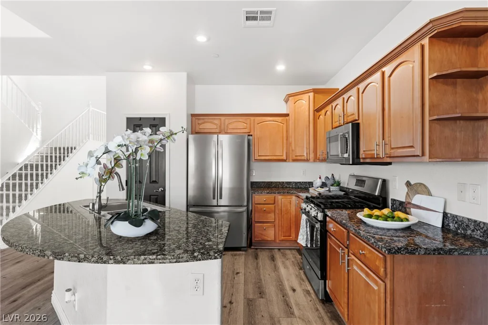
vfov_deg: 64.6
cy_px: 162
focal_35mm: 19
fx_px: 258
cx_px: 244
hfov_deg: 86.9
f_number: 8
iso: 400
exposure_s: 1/6
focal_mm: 19
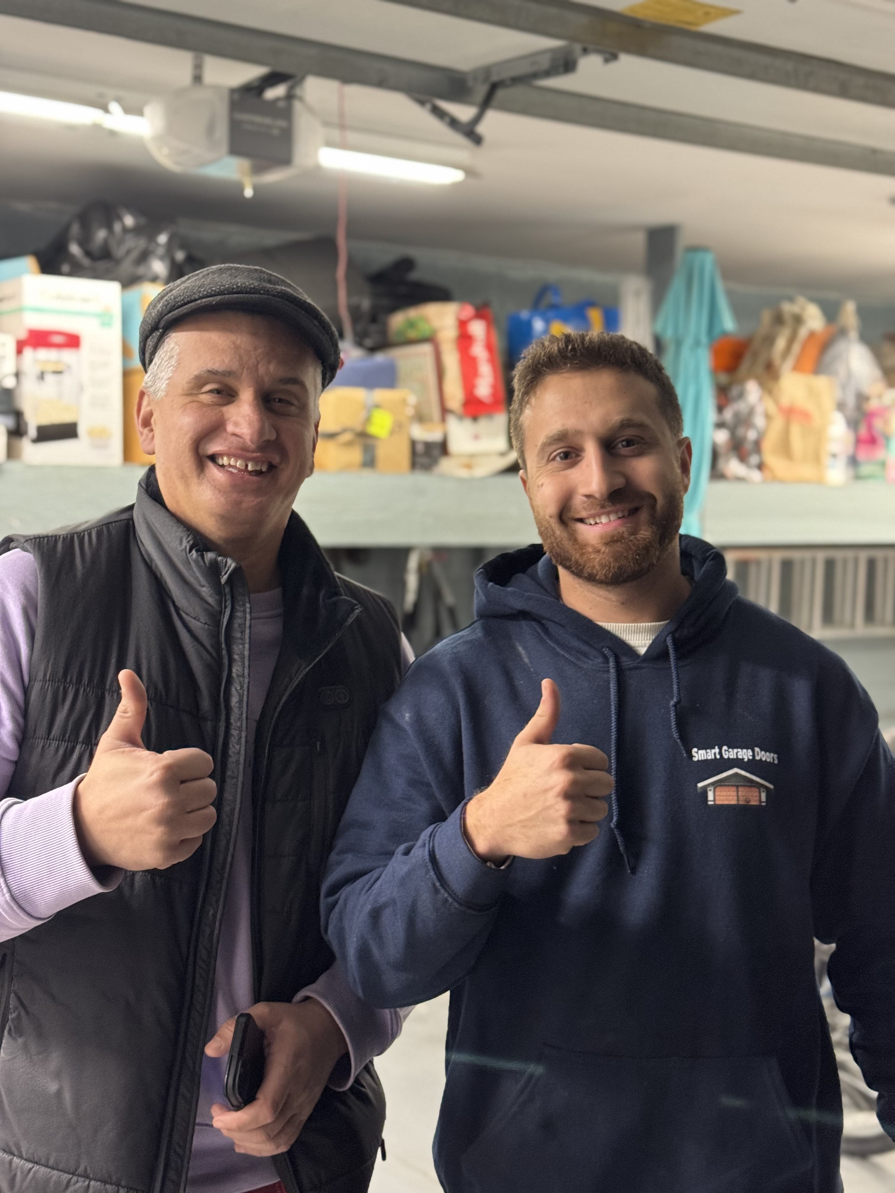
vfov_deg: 39.7
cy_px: 596
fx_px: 1655
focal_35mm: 48
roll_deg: -1.0
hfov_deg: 30.3
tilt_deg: -4.4
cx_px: 448
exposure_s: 1/40
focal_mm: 6.76
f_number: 1.78
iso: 400
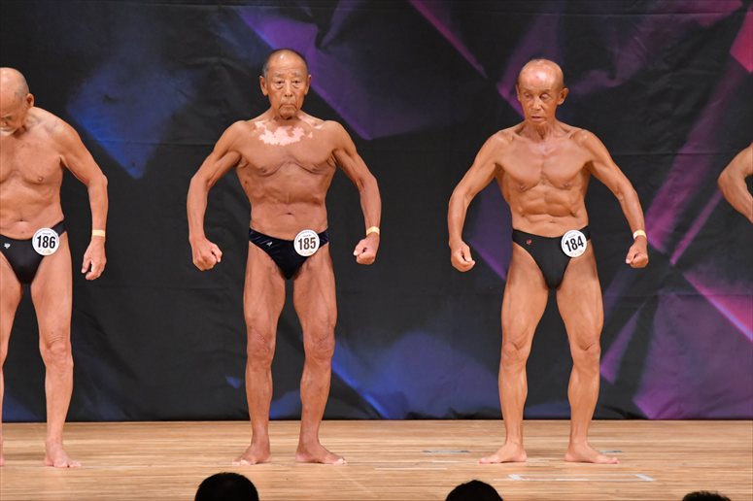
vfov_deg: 4.6
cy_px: 250
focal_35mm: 300
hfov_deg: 6.9
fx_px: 6272
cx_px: 376
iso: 5600
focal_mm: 200
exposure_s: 1/400
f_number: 5.6
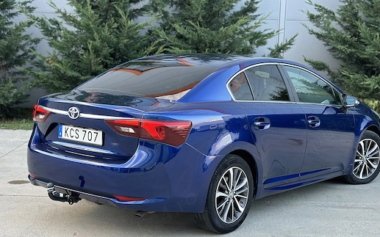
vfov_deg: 22.0
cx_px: 201
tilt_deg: -6.6
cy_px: 123
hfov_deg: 34.5
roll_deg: -1.6
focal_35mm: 59
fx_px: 611
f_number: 1.78
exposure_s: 1/99
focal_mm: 6.86
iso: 125
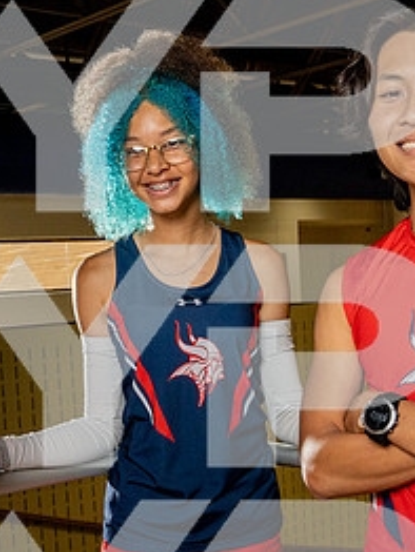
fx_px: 1053
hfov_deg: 22.3
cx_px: 166
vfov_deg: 29.2
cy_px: 357
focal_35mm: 66
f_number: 6.3
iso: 800
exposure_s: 1/250
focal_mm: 31
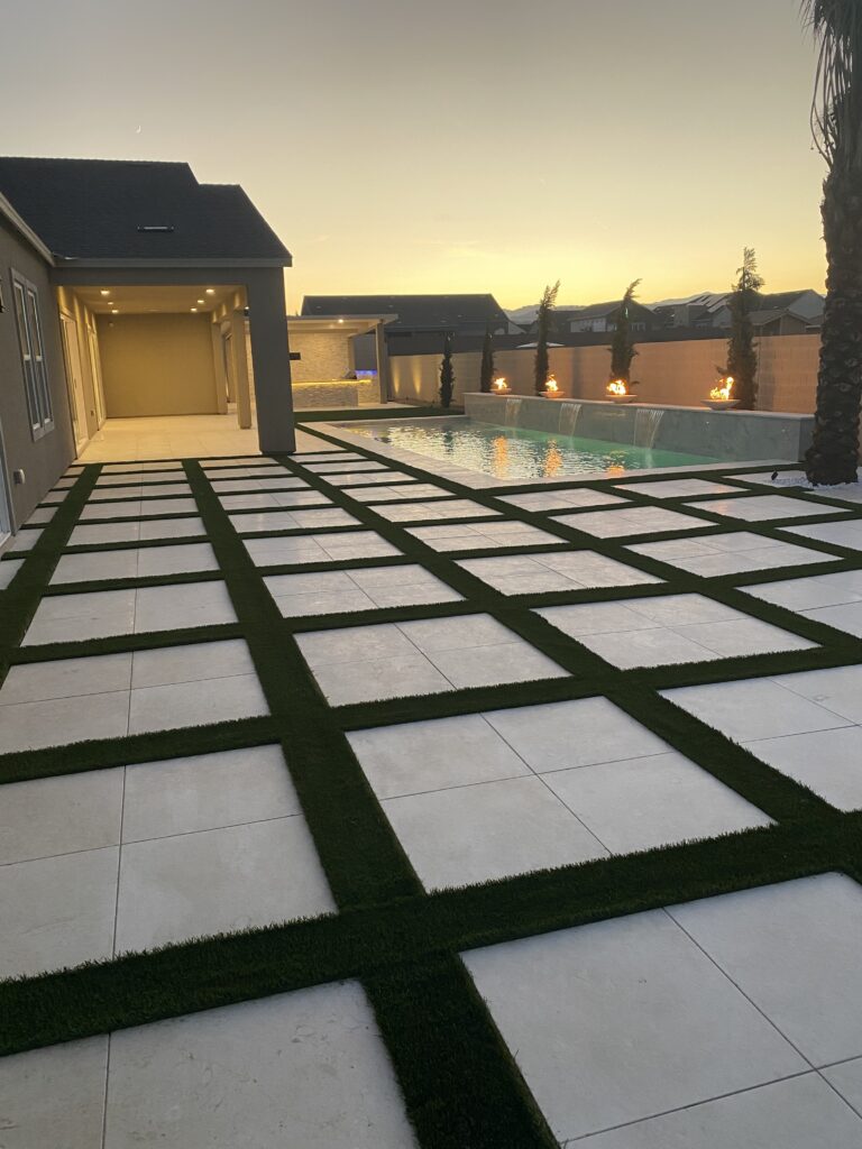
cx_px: 431
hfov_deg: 53.1
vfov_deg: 67.3
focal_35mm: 26
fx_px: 863
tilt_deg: -10.7
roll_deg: +1.6
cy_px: 574
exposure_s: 1/60
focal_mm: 4.25
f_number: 1.8
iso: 160
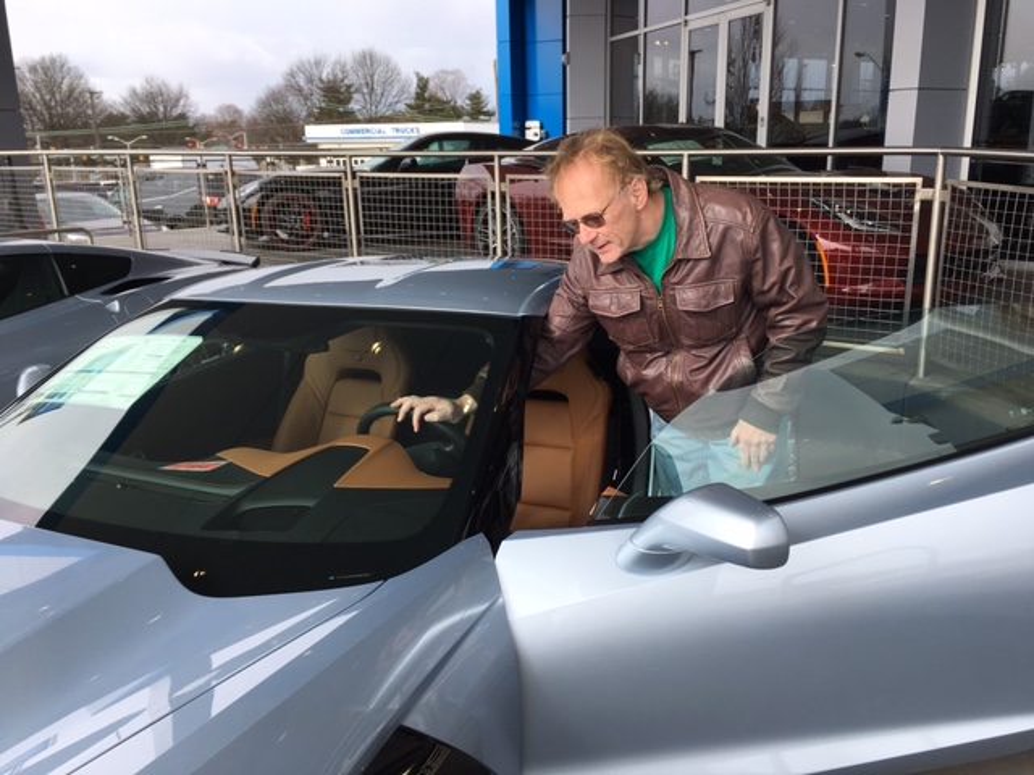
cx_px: 517
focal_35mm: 29
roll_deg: +1.7
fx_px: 866
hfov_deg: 61.7
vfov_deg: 48.2
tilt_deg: -16.7
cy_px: 388
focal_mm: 4.15
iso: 25
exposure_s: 1/545
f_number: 2.2
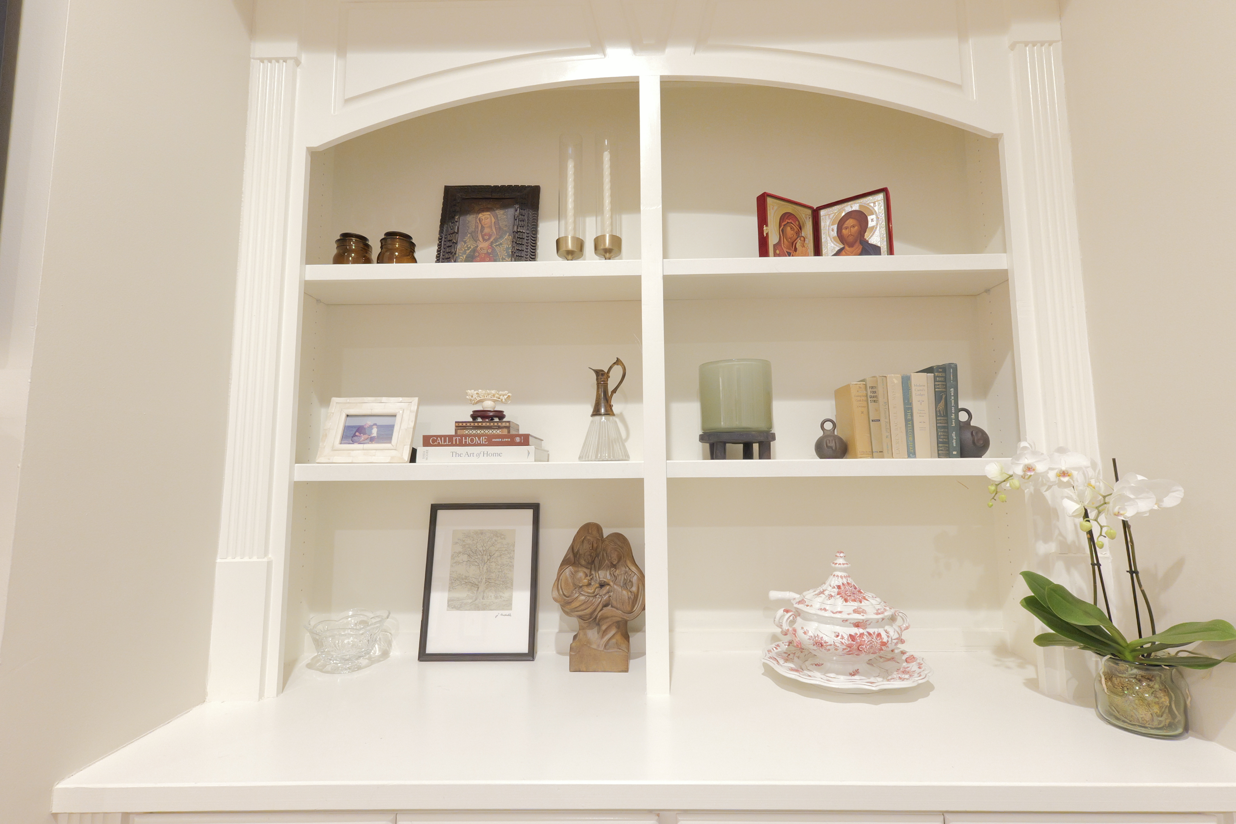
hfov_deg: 100.4
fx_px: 515
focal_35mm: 15
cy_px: 412
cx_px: 618
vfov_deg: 77.3
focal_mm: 10
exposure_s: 1/3.2
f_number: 8
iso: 3200
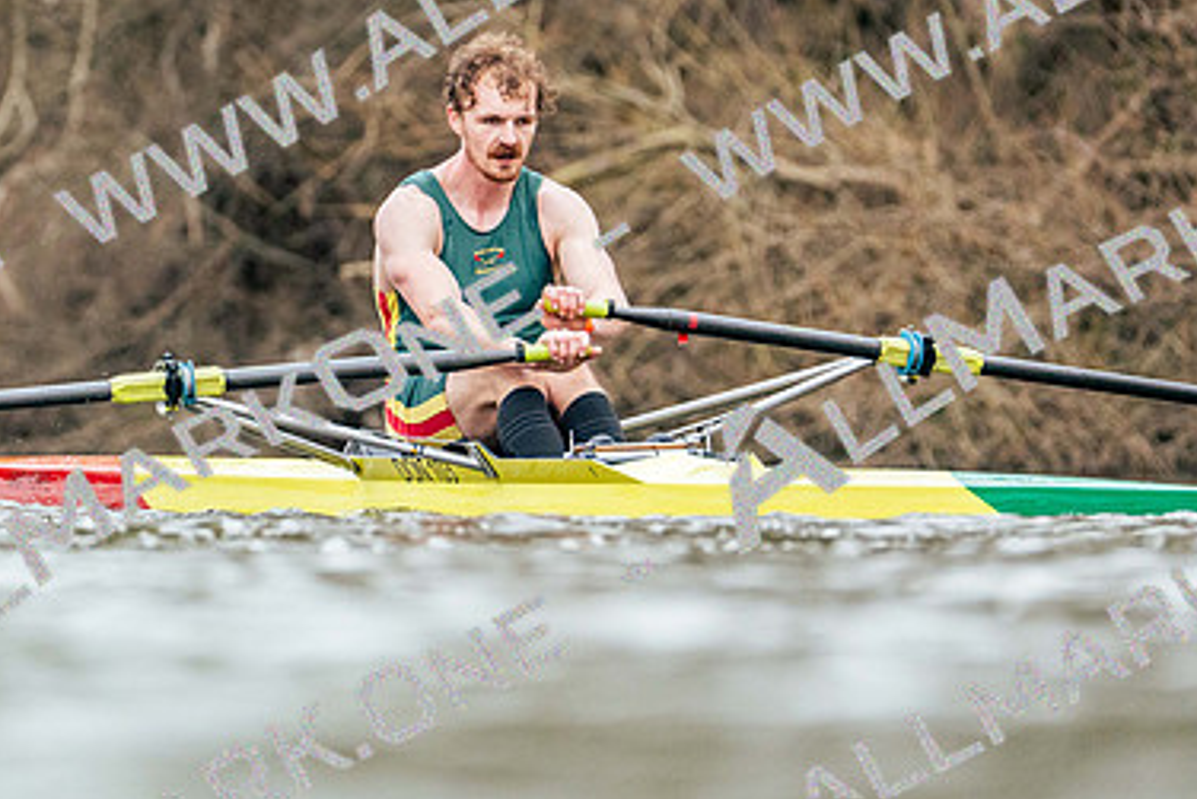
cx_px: 449
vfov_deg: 1.7
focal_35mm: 789
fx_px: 26243
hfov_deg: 2.6
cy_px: 253
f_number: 6.3
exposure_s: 1/1600
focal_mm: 512
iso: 5000
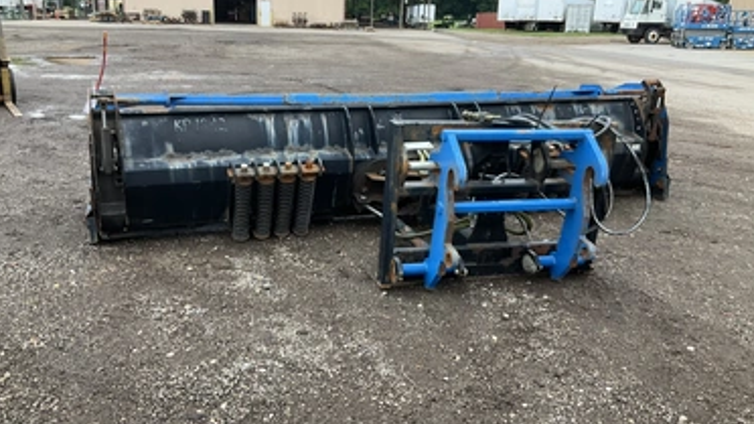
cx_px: 363
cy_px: 219
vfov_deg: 34.6
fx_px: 680
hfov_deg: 58.0
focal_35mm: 34
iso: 20
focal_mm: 3
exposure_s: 1/129
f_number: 1.8
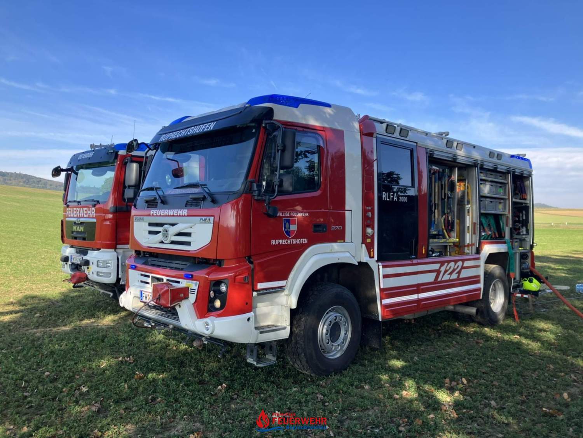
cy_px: 219
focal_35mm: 28
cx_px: 292
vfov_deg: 49.7
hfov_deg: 63.4
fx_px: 472
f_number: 1.8
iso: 32
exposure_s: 1/852
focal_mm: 3.99
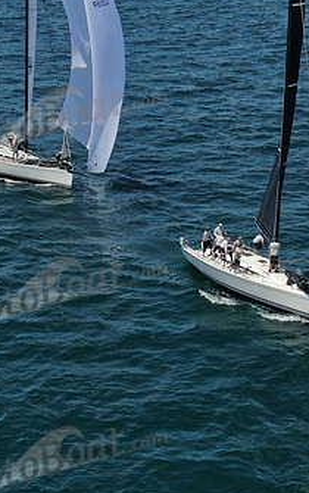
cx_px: 255
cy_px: 183
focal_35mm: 88
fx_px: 1183
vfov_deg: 23.5
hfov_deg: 14.8
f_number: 3.8
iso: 100
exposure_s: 1/1000
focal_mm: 8.6
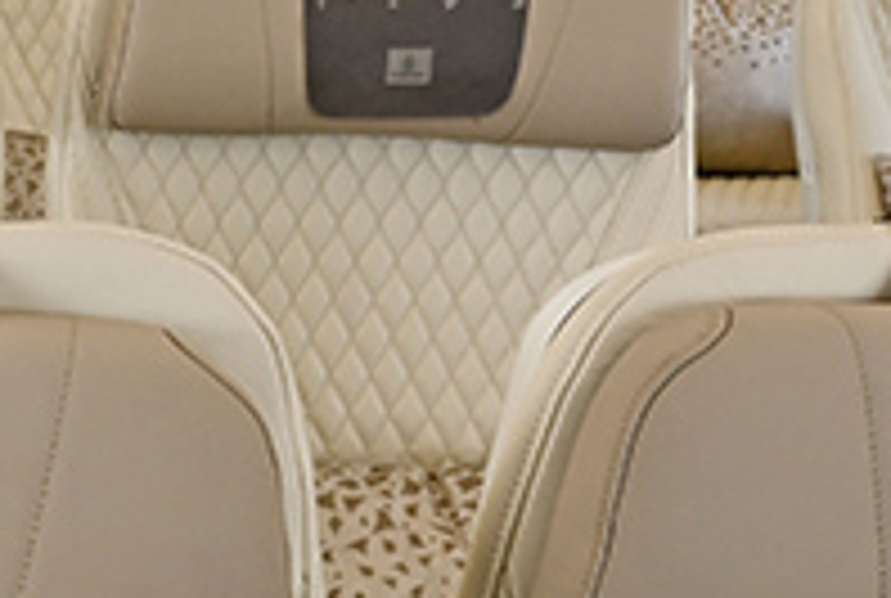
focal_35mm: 85
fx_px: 2109
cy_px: 542
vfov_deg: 16.0
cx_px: -320
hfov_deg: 21.2
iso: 320
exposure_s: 1/8
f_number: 11
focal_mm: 14
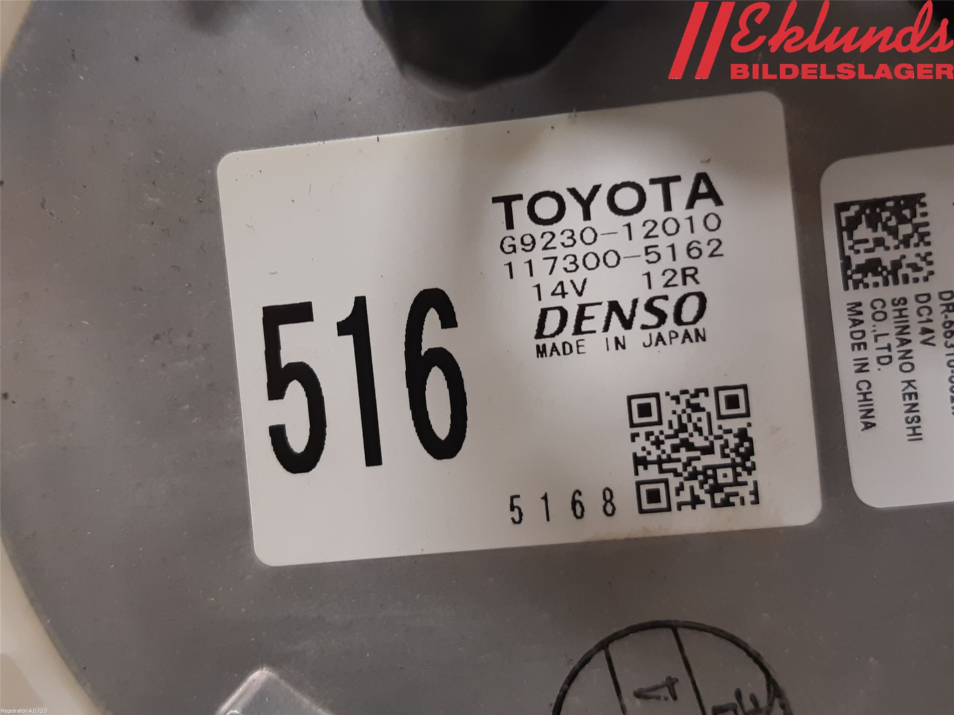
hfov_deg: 67.3
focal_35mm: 26
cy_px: 358
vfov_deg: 53.1
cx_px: 477
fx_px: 717
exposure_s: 1/50
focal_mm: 3.93
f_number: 1.7
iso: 160
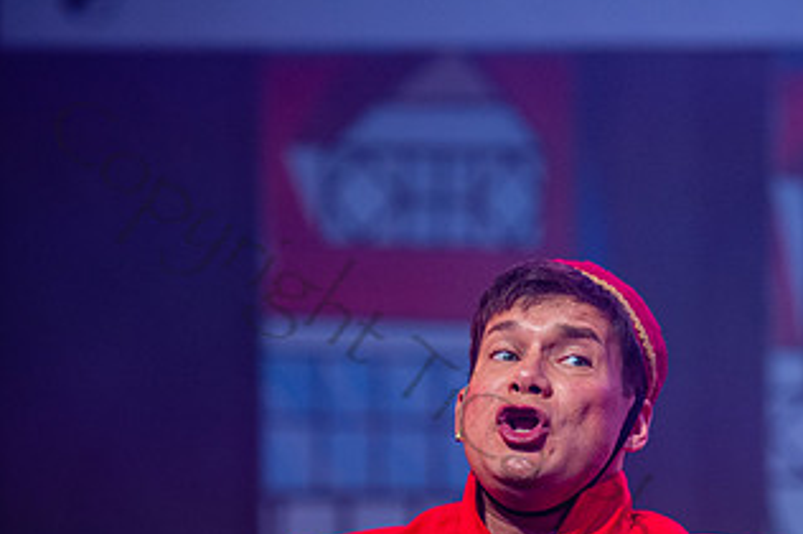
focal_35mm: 257
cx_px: 551
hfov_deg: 8.0
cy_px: 470
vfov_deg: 5.3
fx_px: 5727
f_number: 2.8
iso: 1000
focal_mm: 140
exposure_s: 1/320
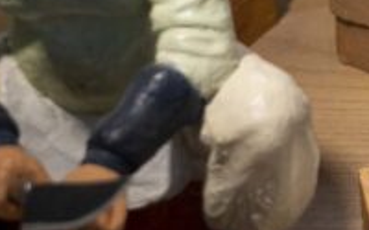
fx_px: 2313
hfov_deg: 8.6
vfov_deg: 5.5
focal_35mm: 230
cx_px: 745
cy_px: -327
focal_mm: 44
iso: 1000
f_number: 5.6
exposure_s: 1/160
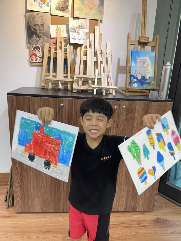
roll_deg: -3.2
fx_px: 181
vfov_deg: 67.3
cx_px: 90
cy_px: 120
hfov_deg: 53.1
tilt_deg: -15.5
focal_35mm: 26
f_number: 1.6
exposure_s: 1/50
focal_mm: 4.2
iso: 64
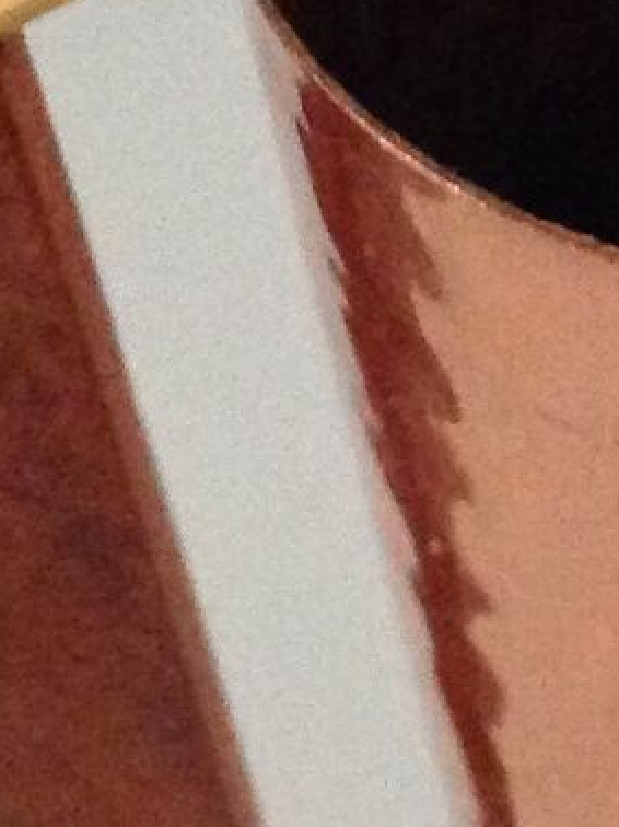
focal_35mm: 185
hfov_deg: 7.9
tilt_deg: -55.0
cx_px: 897
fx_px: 4416
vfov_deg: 10.7
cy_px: 319
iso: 640
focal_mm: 4.28
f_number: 2.4
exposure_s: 1/17
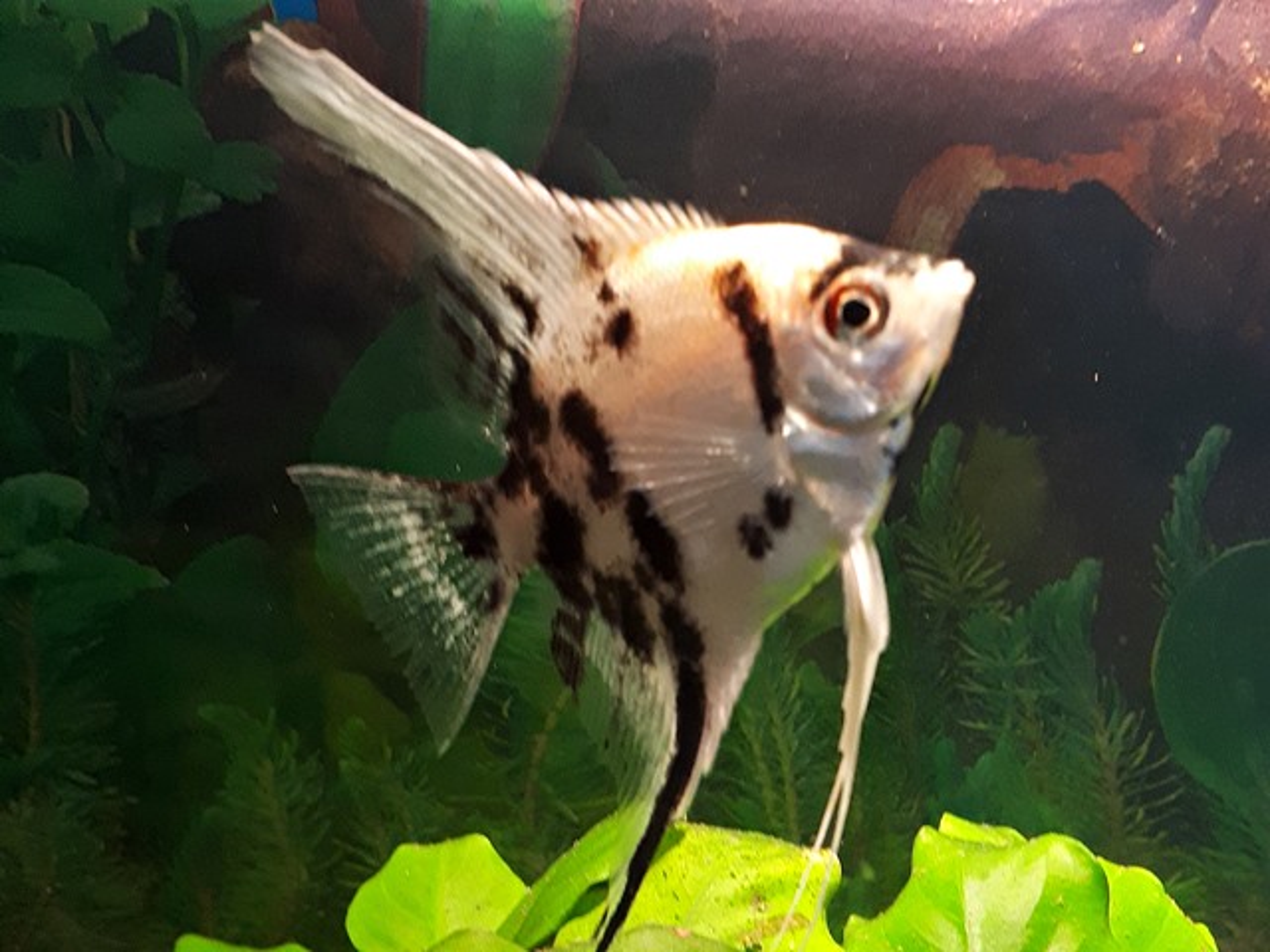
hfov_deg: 65.3
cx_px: 635
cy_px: 476
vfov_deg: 51.4
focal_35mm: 27
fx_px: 991
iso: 200
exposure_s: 1/33
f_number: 1.9
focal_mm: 3.6
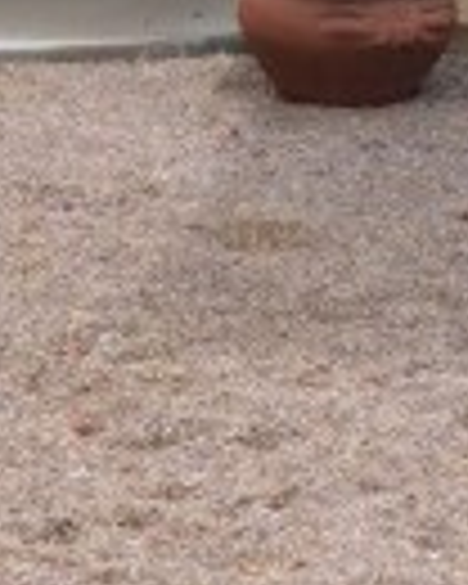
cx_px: 1076
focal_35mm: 207
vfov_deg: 9.0
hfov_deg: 7.1
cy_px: -378
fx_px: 3584
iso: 125
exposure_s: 1/800
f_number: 3.5
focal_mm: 6.3
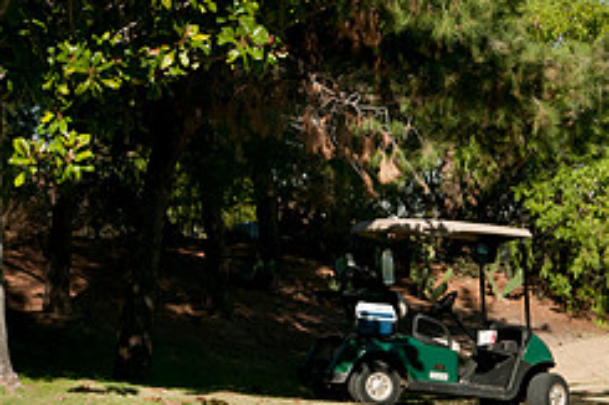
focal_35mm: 135
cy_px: 168
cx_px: 97
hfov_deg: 15.1
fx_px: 2282
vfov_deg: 10.1
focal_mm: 38
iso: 200
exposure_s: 1/200
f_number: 7.1
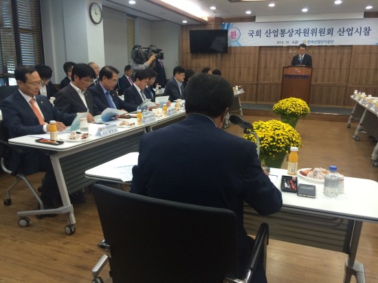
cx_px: 189
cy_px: 142
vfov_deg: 48.2
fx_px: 317
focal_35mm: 29
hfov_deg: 61.7
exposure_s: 1/30
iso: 100
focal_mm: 4.15
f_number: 2.2
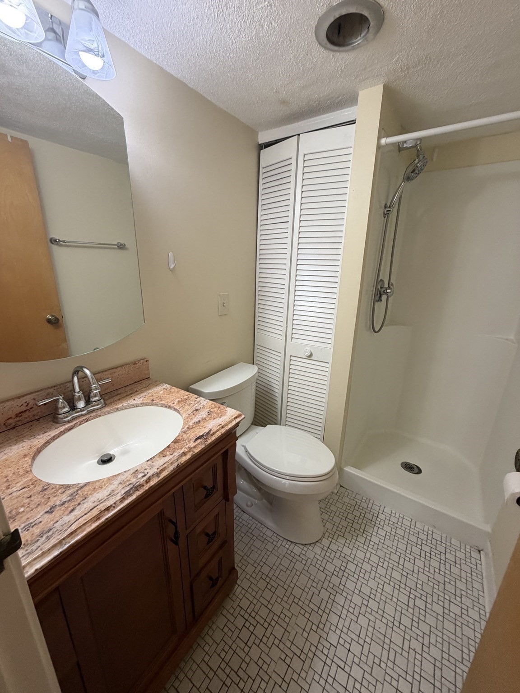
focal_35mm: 14
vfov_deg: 102.1
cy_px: 346
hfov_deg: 85.7
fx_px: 280
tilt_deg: -17.3
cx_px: 260
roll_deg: -1.8
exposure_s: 1/60
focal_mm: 2.22
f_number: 2.2
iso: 250
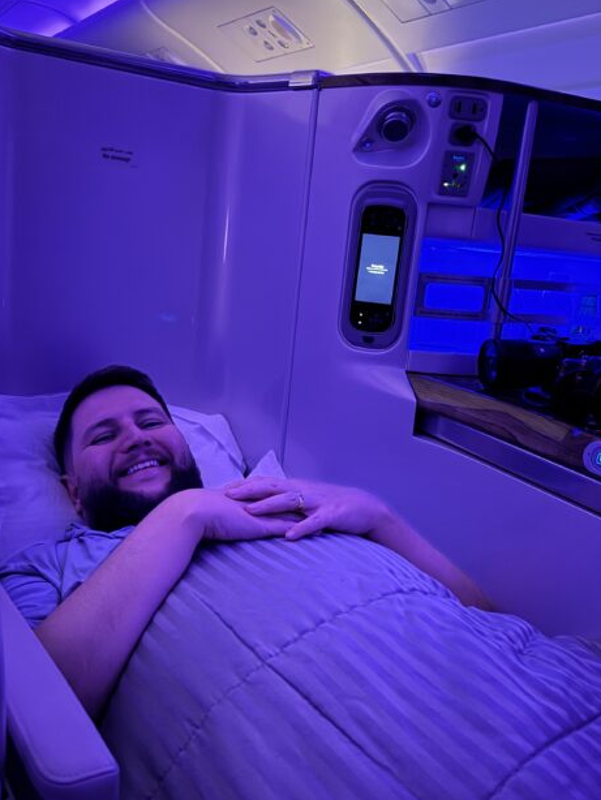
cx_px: 295
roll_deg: -6.5
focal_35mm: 25
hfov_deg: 54.9
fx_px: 578
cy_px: 403
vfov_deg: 69.4
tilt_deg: -13.2
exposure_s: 1/15
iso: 3200
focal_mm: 6.76
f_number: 1.78
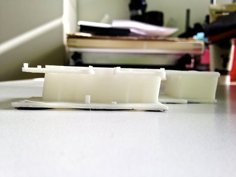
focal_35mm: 33
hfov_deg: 55.4
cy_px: 88
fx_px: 225
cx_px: 118
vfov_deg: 42.9
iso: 50
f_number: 2.4
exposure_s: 1/120
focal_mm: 4.12
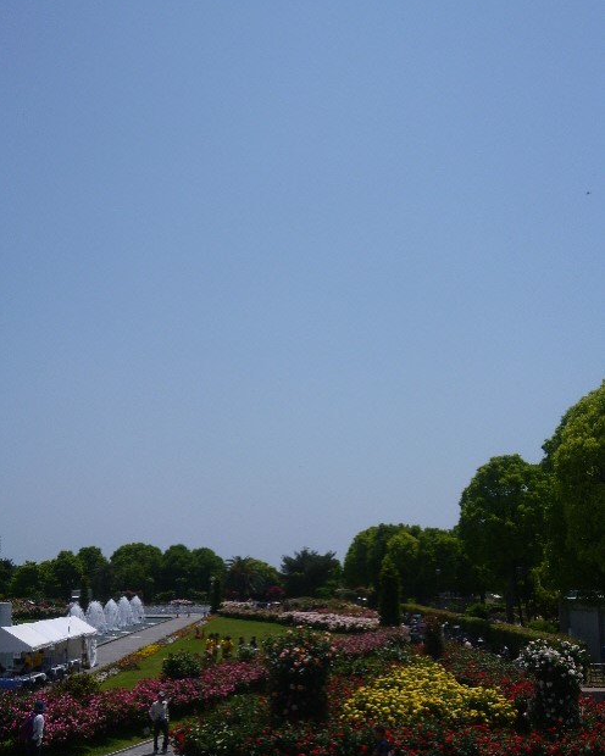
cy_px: 376
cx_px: 301
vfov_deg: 42.9
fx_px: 962
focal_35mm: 43
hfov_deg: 34.9
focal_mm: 7.3
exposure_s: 1/320
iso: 100
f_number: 10
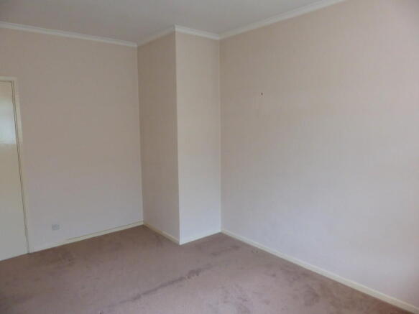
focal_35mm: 24
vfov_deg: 56.8
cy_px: 157
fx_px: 290
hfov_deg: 71.6
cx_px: 210
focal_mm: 4.3
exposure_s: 1/20
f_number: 4.5
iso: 400
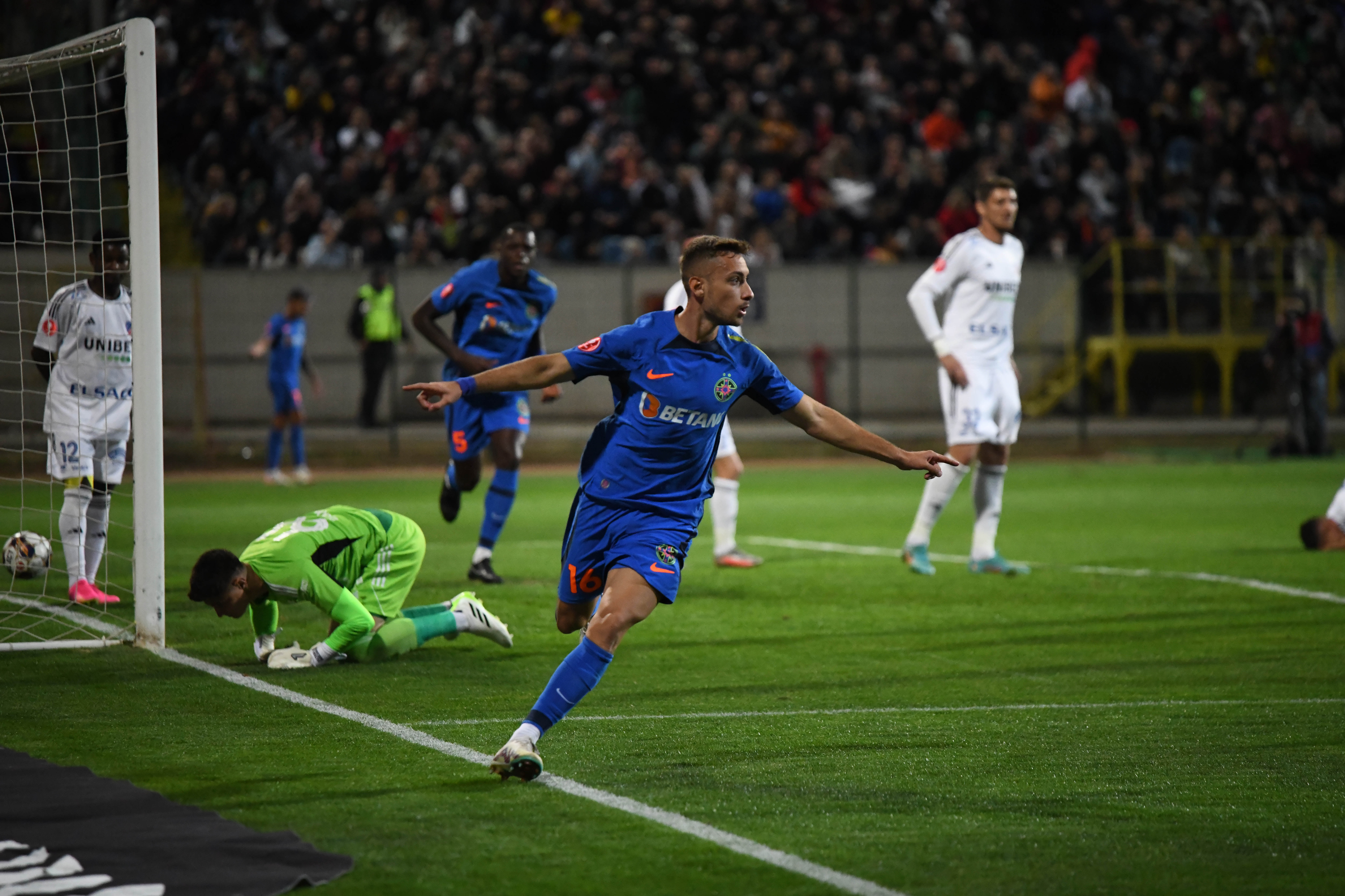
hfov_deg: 10.3
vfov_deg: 6.9
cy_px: 448
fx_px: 7472
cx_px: 672
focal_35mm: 200
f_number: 2.8
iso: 8000
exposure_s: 1/2500
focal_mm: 200
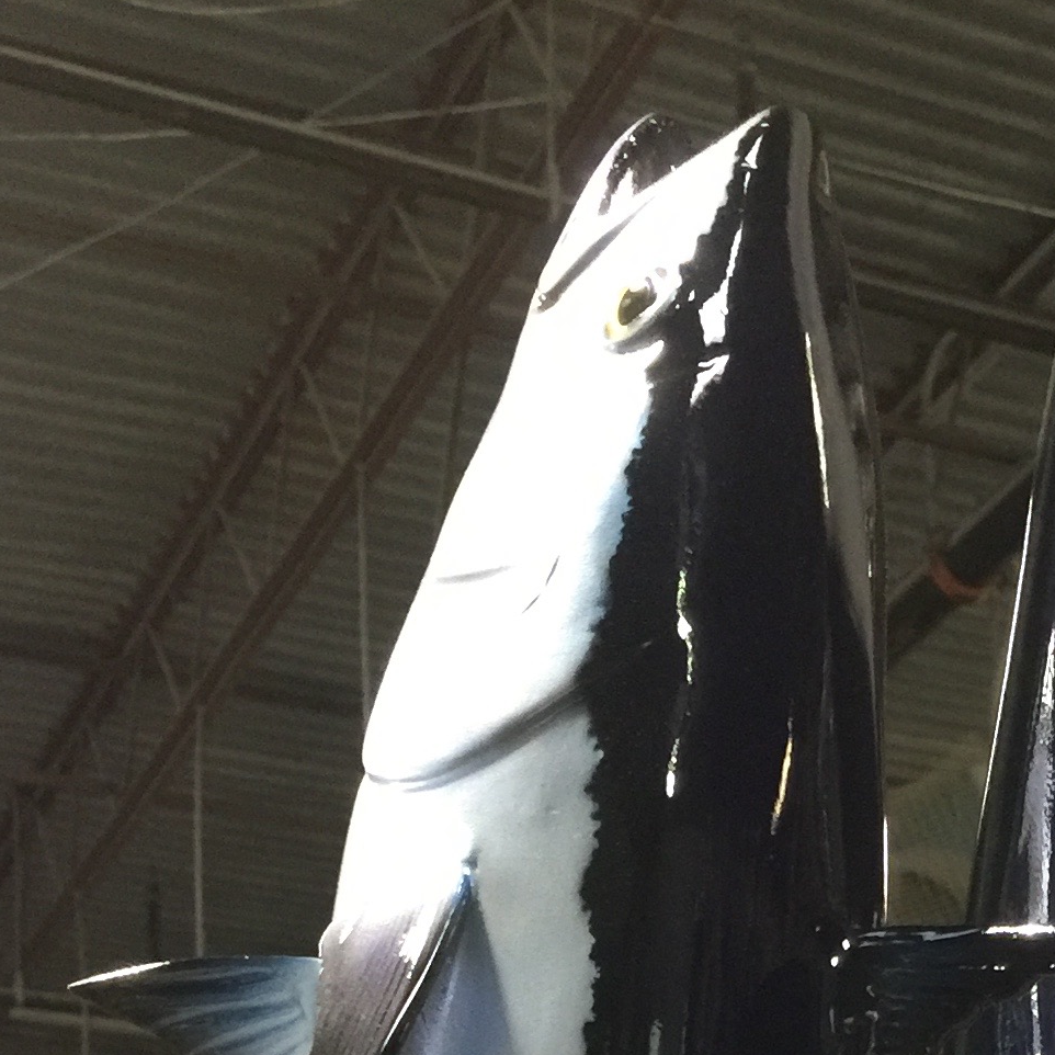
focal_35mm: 87
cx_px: 952
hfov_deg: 19.6
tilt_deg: +10.0
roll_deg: +1.7
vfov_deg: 17.8
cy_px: 1603
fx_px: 3000
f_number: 2.2
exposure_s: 1/15
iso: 125
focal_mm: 4.15
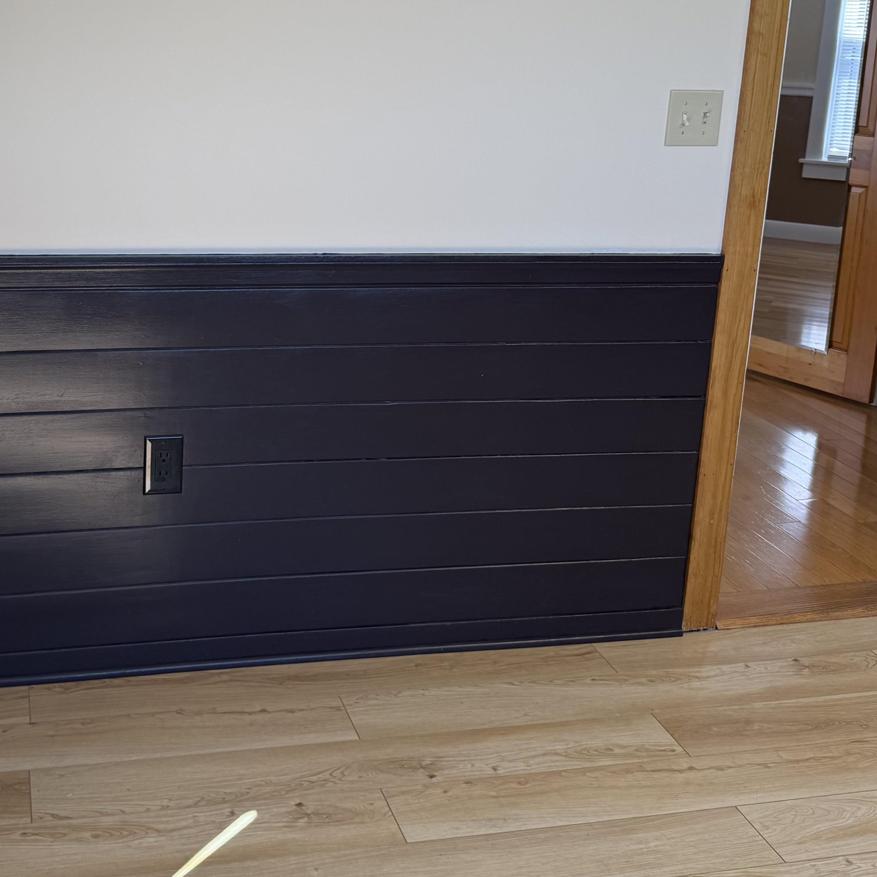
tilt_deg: -10.1
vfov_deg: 38.3
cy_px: 235
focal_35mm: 43
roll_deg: -2.2
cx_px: 266
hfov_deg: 38.5
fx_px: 1233
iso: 64
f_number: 1.78
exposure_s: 1/120
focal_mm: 6.76
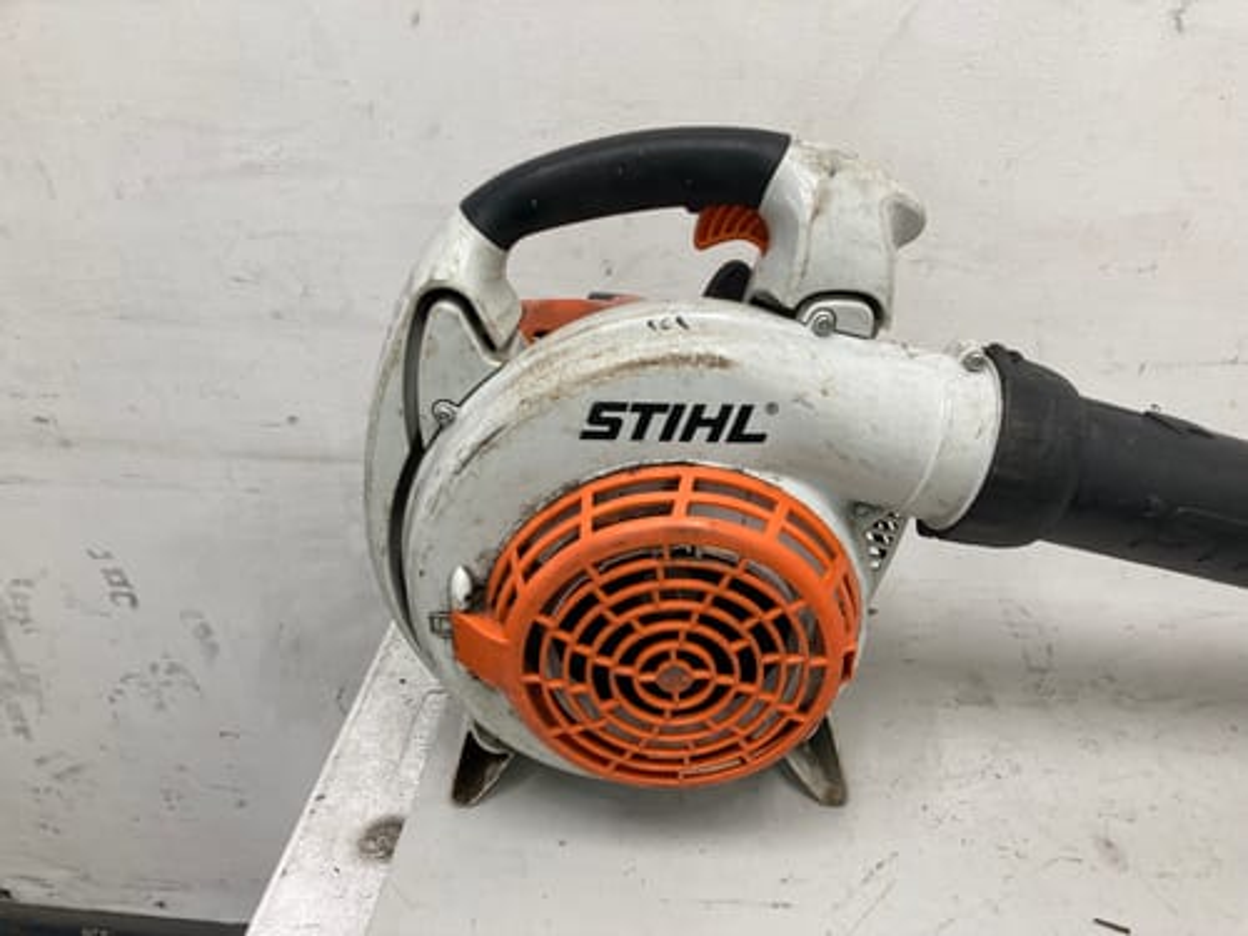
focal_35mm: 28
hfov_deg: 63.4
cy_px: 468
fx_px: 1009
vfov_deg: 49.7
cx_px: 624
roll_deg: +1.3
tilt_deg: -30.4
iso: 50
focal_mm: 3.99
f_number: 1.8
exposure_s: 1/50
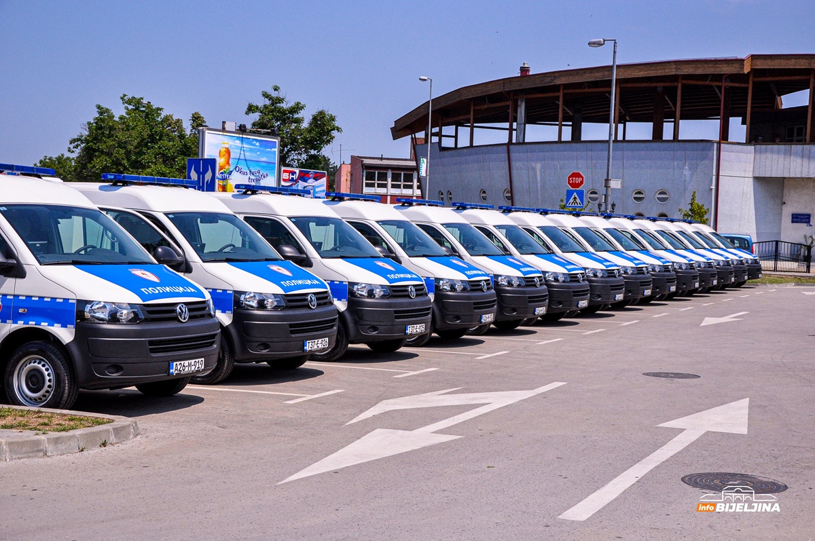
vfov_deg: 25.7
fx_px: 1187
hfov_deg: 37.9
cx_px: 408
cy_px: 270
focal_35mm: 52
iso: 500
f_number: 5.6
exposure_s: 1/4000
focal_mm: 35
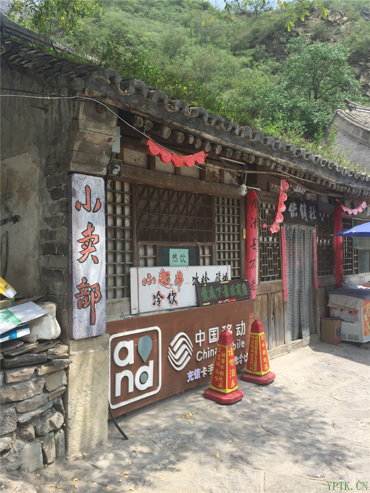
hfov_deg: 48.2
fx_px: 413
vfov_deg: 61.7
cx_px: 185
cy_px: 246
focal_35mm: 29
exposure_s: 1/964
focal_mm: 4.15
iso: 32
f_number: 2.2
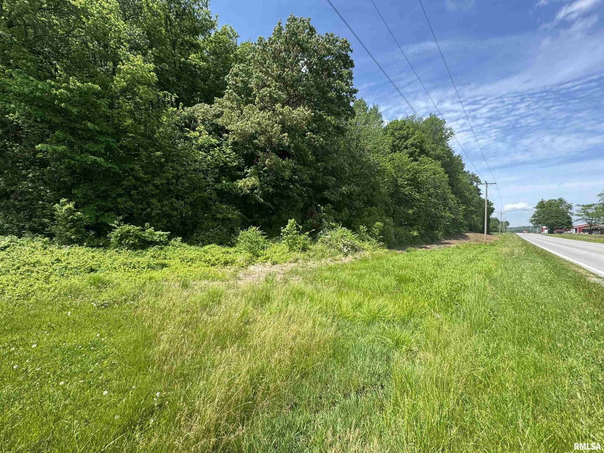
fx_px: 244
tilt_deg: +2.5
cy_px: 226
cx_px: 302
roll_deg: +0.7
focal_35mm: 14
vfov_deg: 85.7
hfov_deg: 102.1
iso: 40
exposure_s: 1/707
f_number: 2.2
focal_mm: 2.22
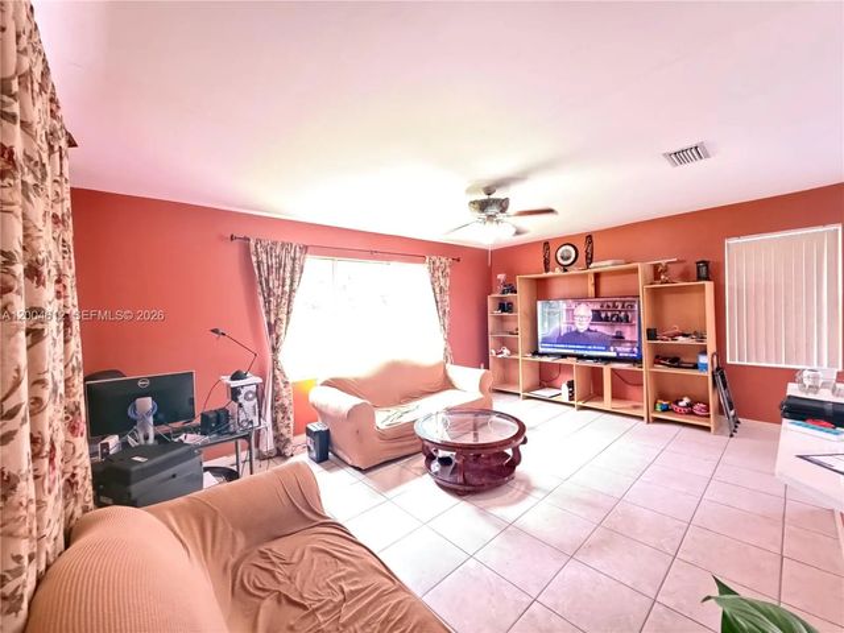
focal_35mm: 14
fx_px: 341
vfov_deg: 85.7
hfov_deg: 102.1
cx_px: 422
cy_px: 316
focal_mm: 2.22
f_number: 2.2
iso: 2500
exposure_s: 1/24
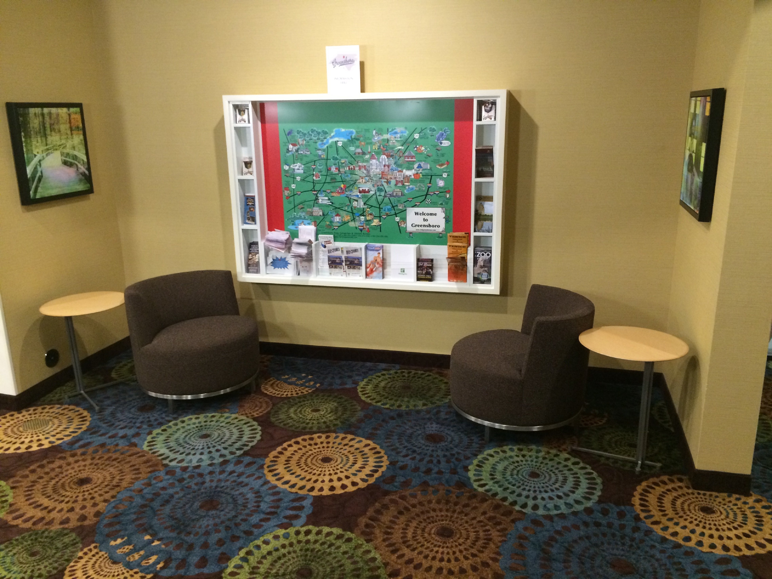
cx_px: 386
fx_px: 647
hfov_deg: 61.7
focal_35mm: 29
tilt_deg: -15.5
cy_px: 290
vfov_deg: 48.2
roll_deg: +0.0
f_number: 2.2
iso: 320
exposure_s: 1/24
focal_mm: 4.15
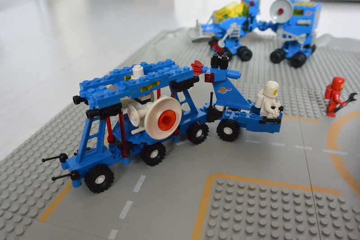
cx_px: 180
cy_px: 120
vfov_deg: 44.9
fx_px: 290
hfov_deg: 63.7
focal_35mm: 29
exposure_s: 1/125
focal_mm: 11
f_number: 3.5
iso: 2800
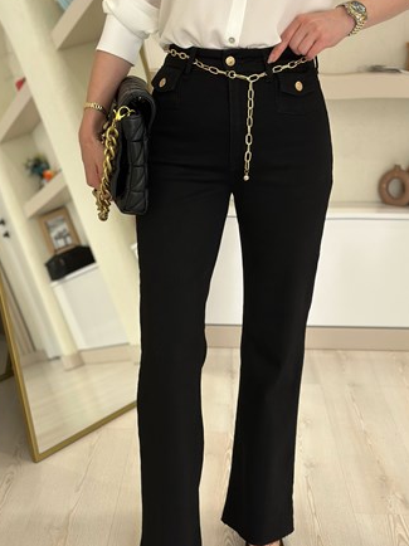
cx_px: 234
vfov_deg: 32.7
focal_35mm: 59
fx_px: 930
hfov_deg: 24.8
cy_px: 296
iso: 80
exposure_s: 1/359
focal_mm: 6.86
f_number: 1.78
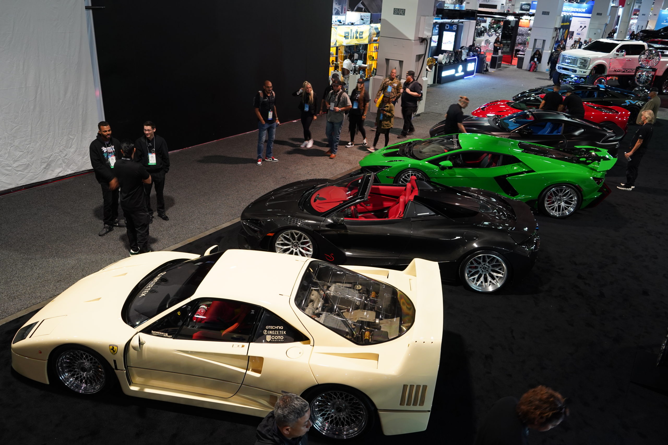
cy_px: 222
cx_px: 334
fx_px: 520
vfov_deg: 46.4
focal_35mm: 28
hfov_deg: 65.5
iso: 1250
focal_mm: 28
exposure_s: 1/20
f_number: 5.6
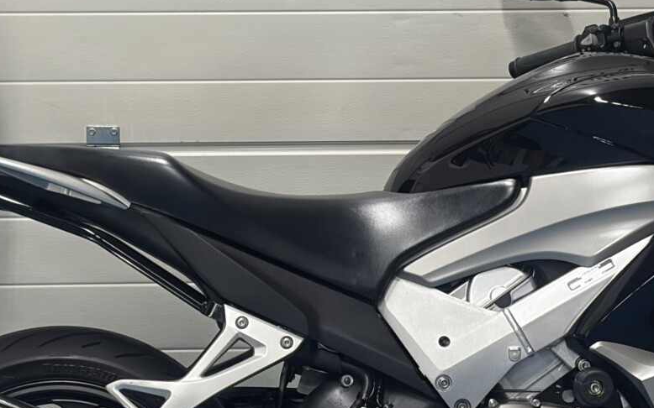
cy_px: 137
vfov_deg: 9.6
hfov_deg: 15.4
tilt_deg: -8.4
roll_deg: +1.0
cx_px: 409
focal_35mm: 136
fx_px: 2424
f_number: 1.6
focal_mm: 5.96
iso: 125
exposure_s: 1/50
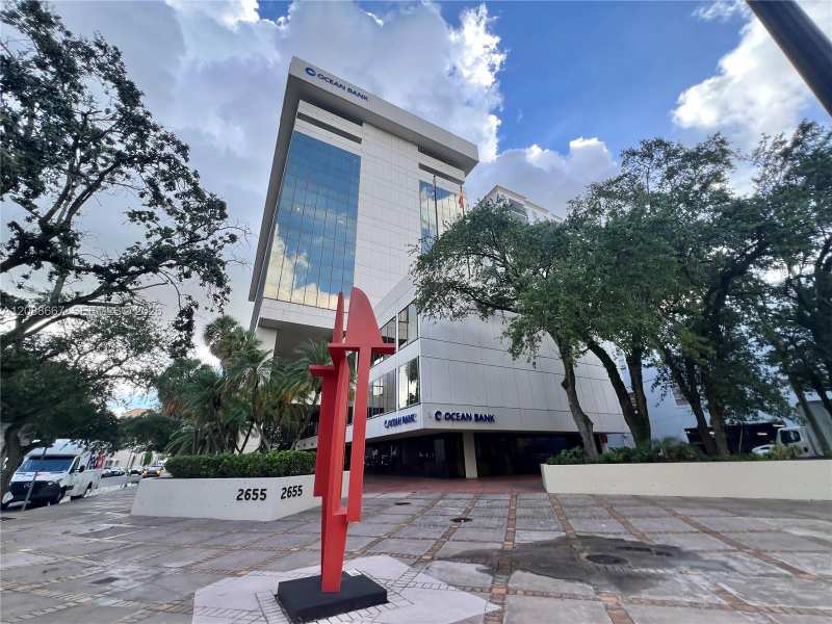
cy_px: 312
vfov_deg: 89.9
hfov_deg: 106.2
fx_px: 312
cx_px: 416
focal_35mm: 13
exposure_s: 1/419
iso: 32
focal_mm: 1.57
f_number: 1.8
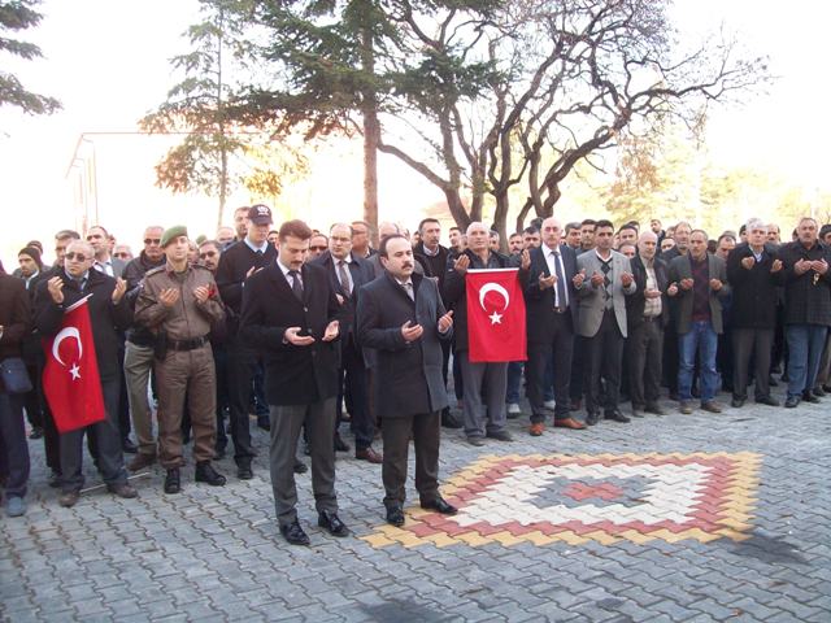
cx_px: 416
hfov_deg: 51.4
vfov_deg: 39.7
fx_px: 864
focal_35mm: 36
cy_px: 312
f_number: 2.7
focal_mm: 6
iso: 80
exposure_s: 1/79.4
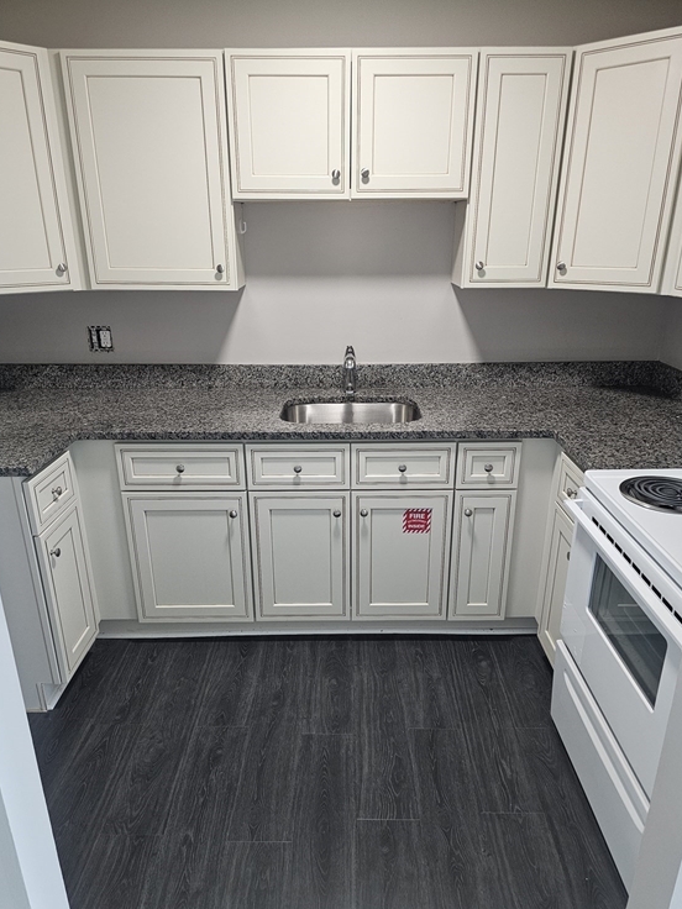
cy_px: 471
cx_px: 340
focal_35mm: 24
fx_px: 630
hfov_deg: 56.8
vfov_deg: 71.6
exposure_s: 1/120
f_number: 1.7
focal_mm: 6.3
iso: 400
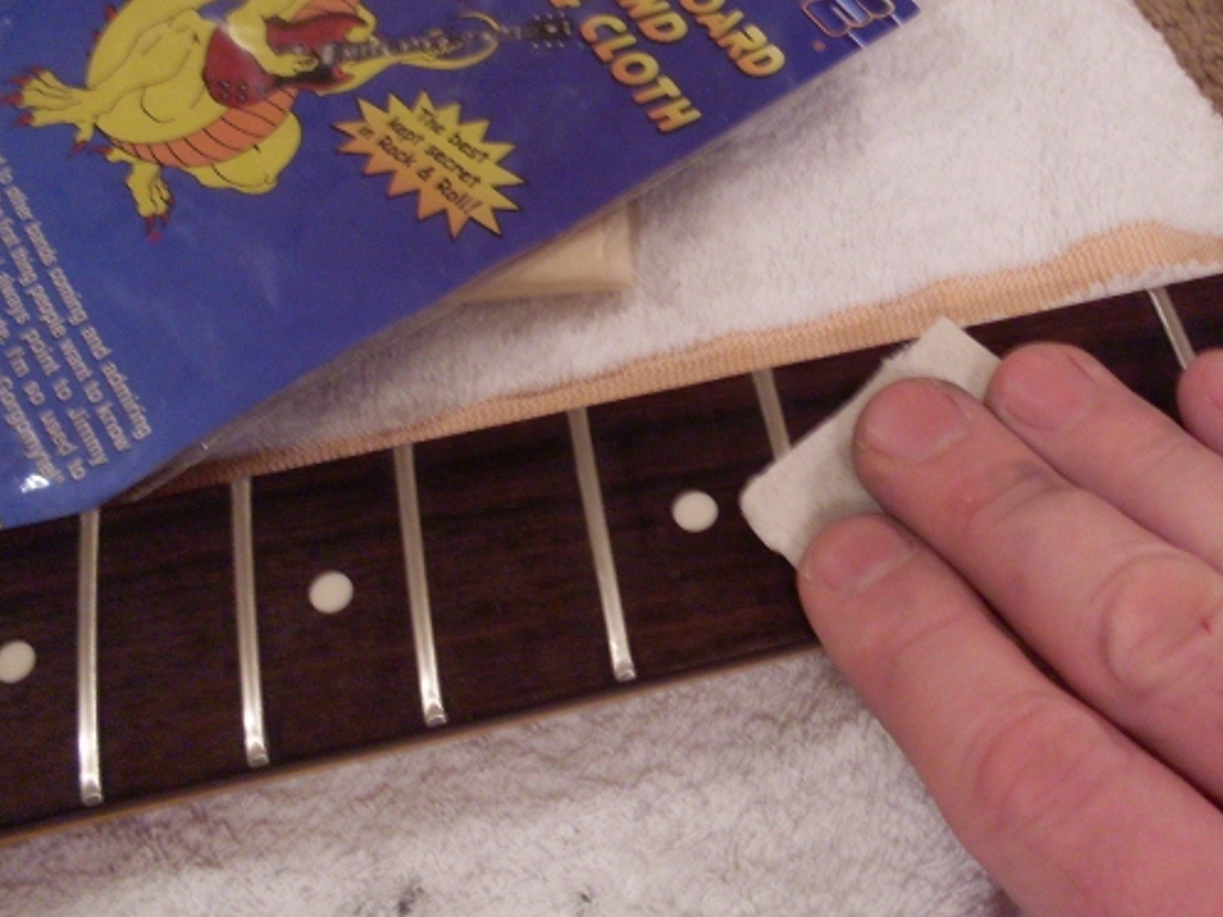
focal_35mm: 49
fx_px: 1731
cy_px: 375
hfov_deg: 38.7
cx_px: 762
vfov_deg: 29.6
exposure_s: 1/15
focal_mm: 6.3
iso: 200
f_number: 2.8
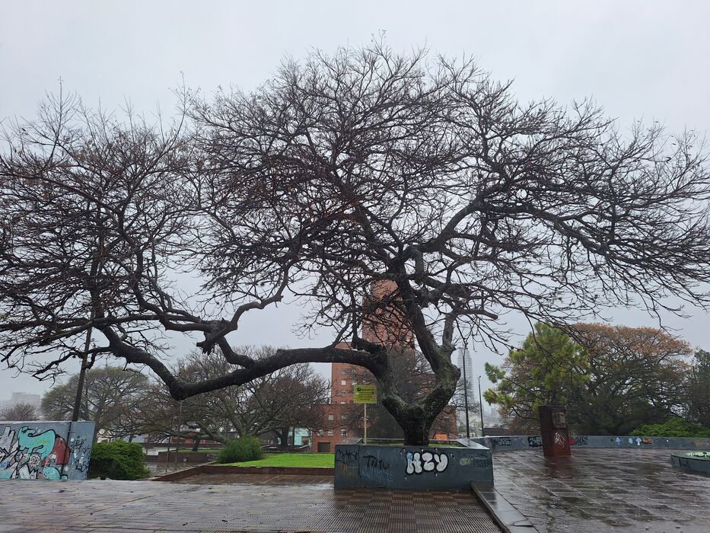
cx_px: 355
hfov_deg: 73.9
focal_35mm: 23
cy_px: 266
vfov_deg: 58.9
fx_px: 472
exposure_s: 1/799
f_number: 1.8
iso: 40
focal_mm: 5.54
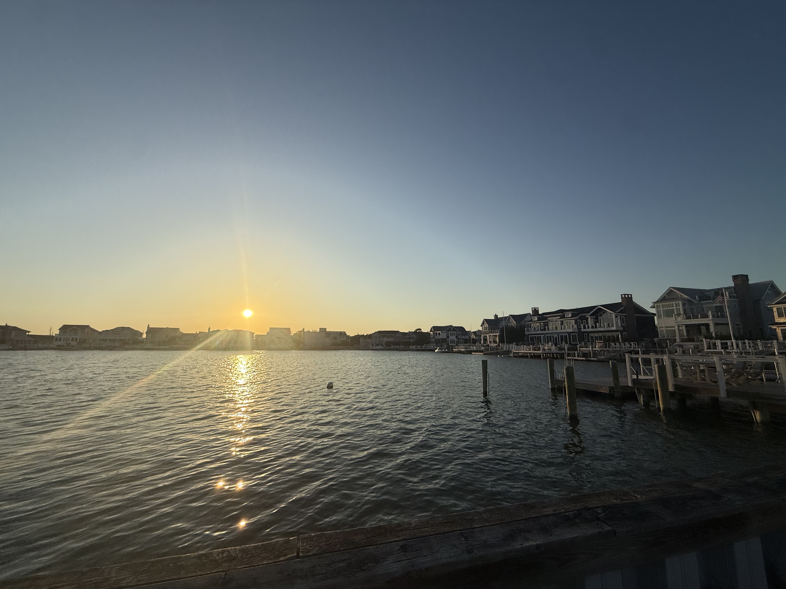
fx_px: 318
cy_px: 294
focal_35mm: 14
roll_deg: -0.1
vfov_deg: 85.7
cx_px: 393
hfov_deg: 102.1
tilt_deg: +9.4
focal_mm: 2.22
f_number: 2.2
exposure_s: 1/6173
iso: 50
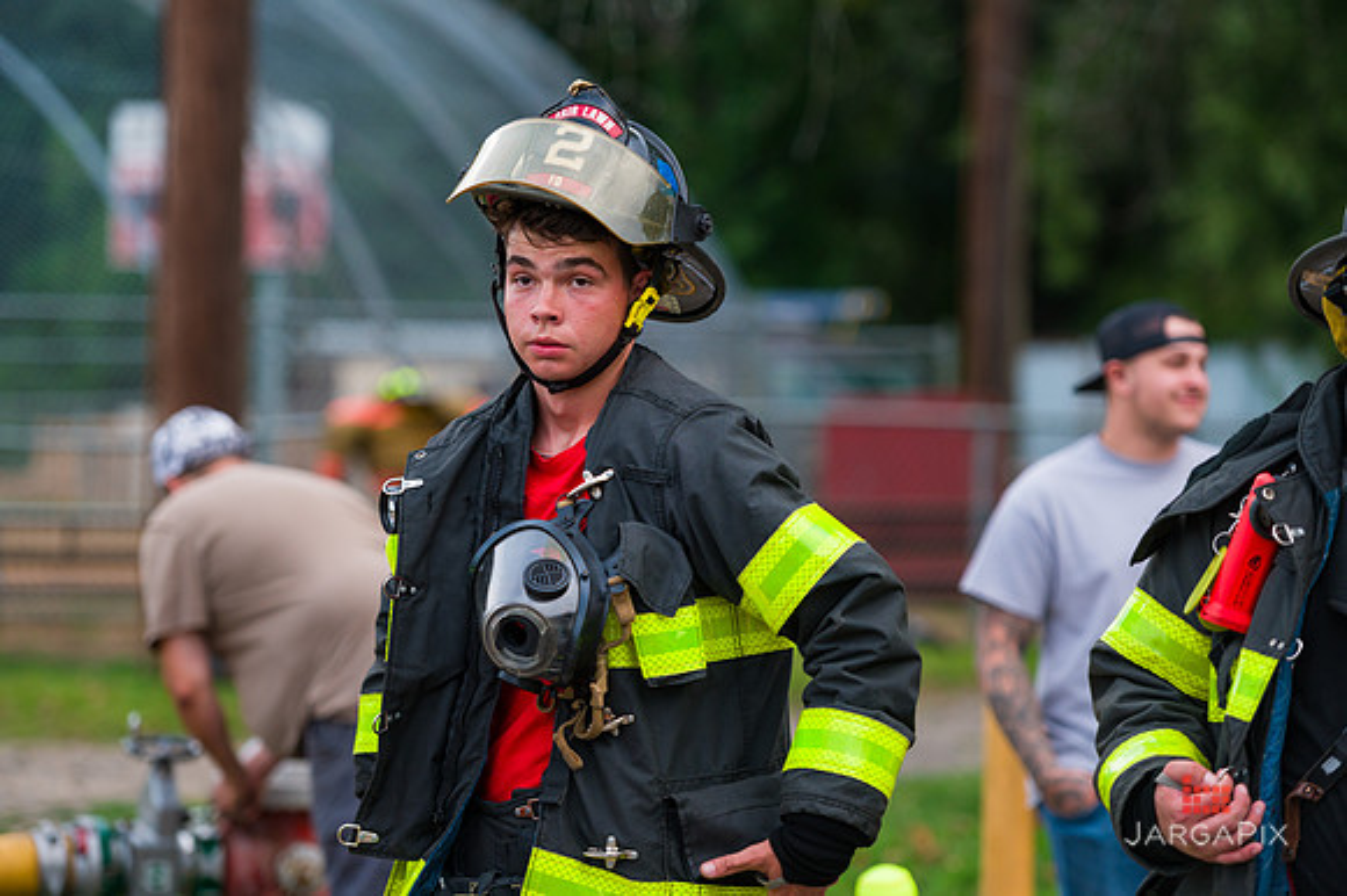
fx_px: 5048
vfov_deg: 10.1
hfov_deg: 15.2
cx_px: 674
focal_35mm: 135
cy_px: 448
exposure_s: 1/250
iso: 500
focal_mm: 135
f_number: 3.2
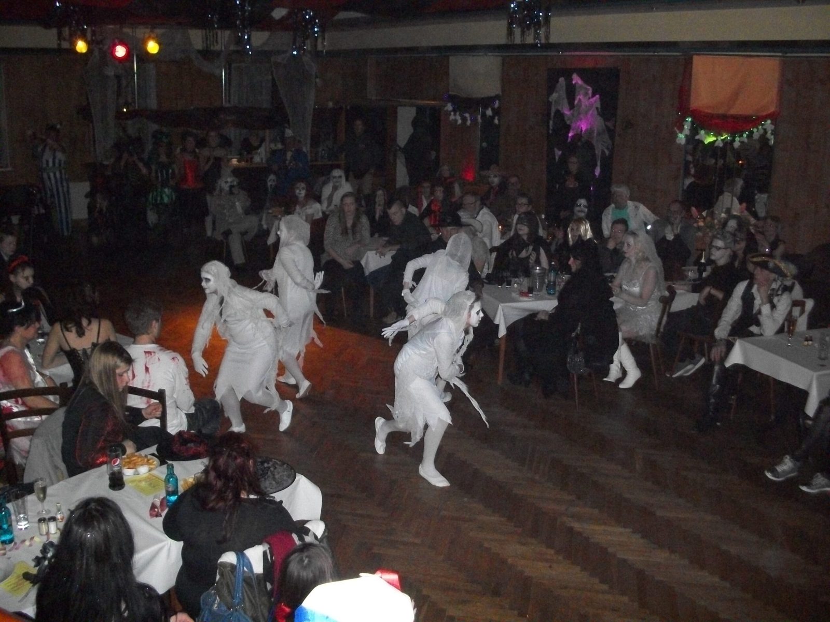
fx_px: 839
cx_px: 415
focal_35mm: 35
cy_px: 311
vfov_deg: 40.7
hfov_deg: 52.6
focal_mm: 6.3
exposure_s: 1/500
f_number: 3.1
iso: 640
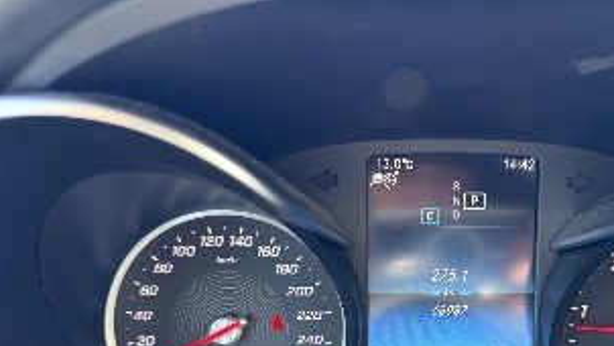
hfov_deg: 54.0
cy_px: 315
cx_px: 419
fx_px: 586
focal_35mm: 36
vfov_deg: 31.2
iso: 125
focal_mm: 6.76
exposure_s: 1/67
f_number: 1.78
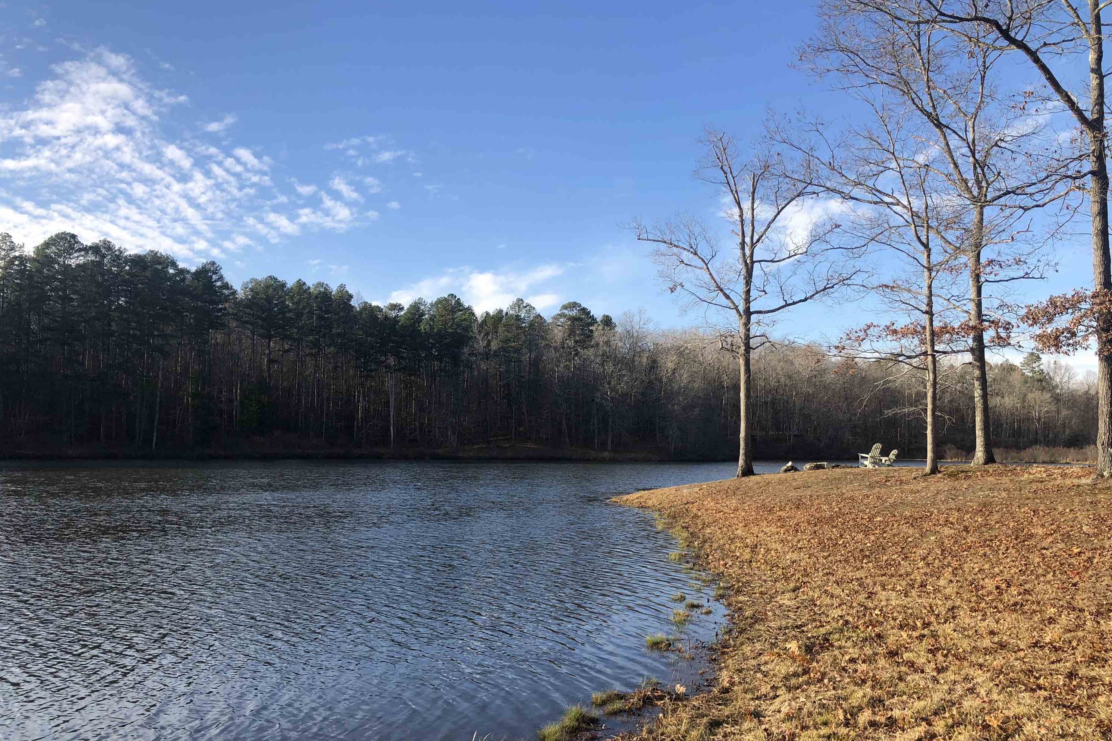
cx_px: 570
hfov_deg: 61.9
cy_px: 420
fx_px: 927
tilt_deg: +2.5
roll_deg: -0.5
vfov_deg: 43.5
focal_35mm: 30
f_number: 1.8
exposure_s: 1/1200
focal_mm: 3.99
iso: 20
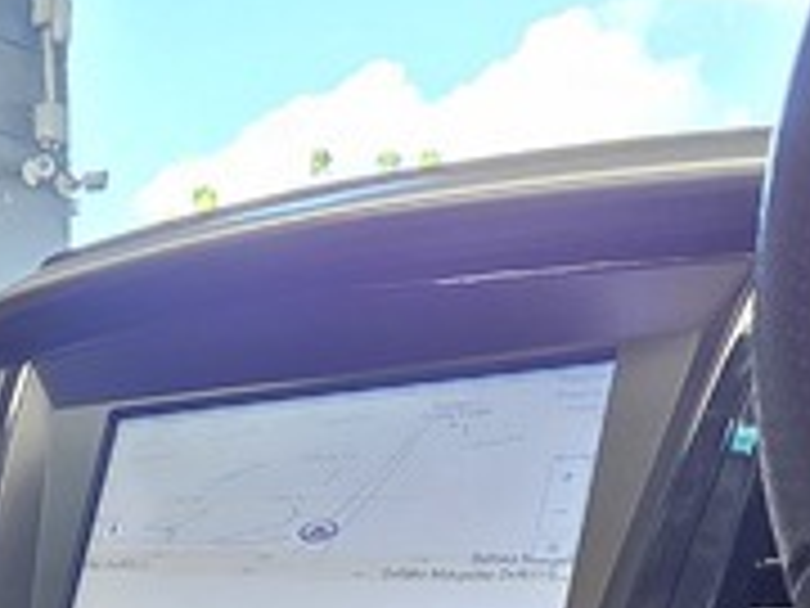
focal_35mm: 74
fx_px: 1732
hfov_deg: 25.2
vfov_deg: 16.3
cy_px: 1135
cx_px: 27
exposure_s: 1/50
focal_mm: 2.2
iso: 200
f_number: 2.2
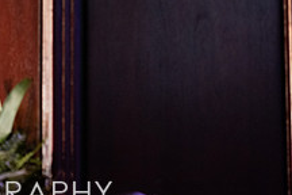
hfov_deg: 8.3
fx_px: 1979
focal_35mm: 244
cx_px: -138
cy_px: -85
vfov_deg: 5.6
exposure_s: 1/200
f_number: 4.5
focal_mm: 78
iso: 1250
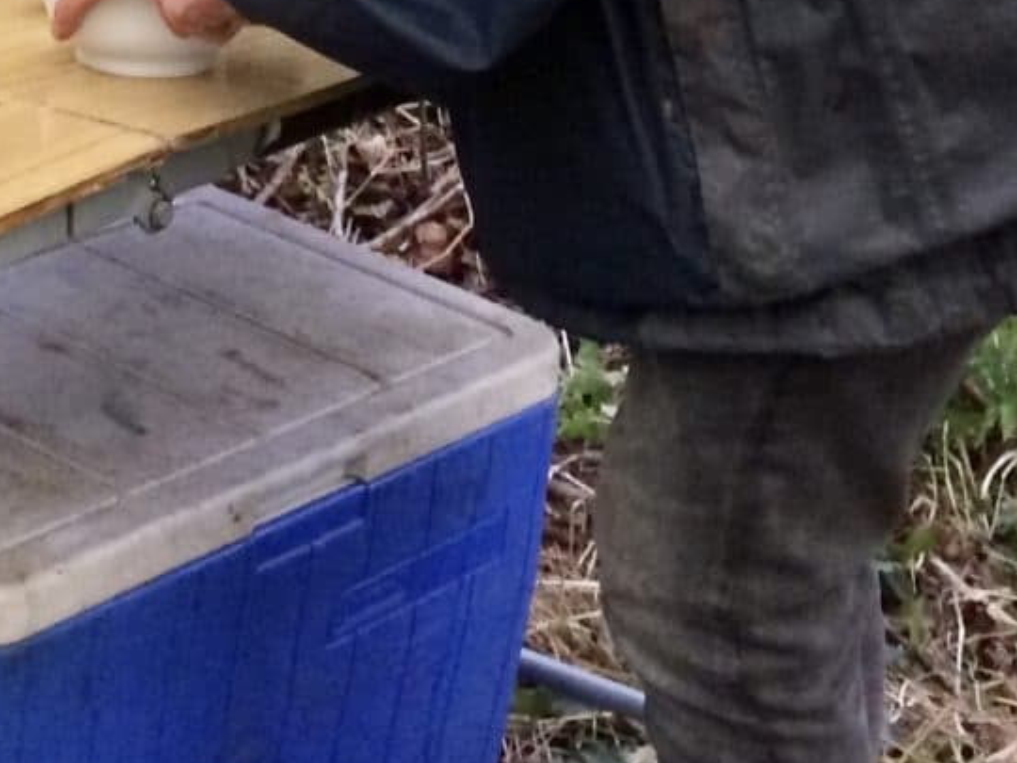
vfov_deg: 12.4
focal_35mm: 110
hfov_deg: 17.3
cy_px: -571
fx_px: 3232
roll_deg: -1.8
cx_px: -81
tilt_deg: -12.9
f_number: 2.2
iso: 250
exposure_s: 1/33
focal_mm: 4.15
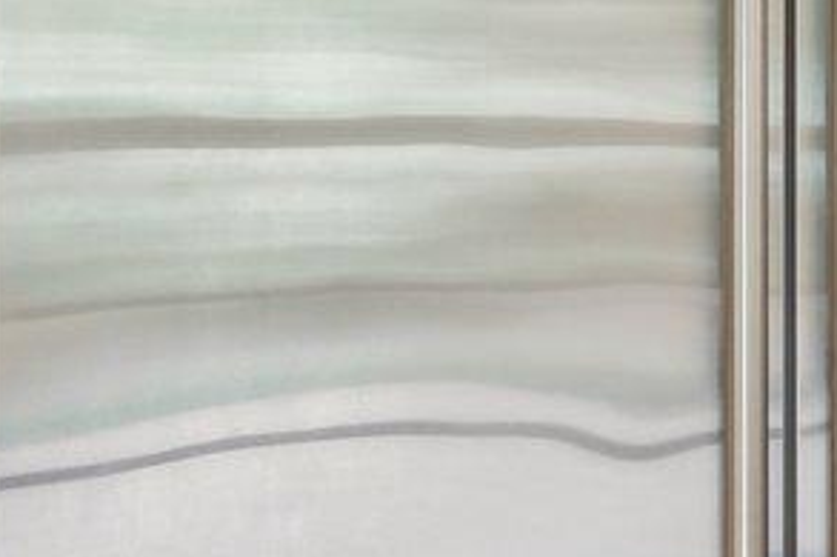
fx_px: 2602
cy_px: 113
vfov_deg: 12.2
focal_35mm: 112
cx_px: 2542
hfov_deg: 11.1
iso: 400
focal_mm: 16
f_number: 8
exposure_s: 1/30
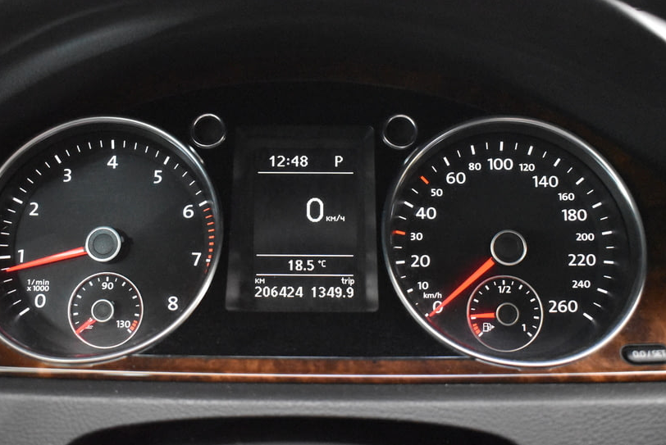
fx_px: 769
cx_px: 308
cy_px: 225
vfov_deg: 32.3
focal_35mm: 42
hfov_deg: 46.8
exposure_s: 1/40
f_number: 4
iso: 9000
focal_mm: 25
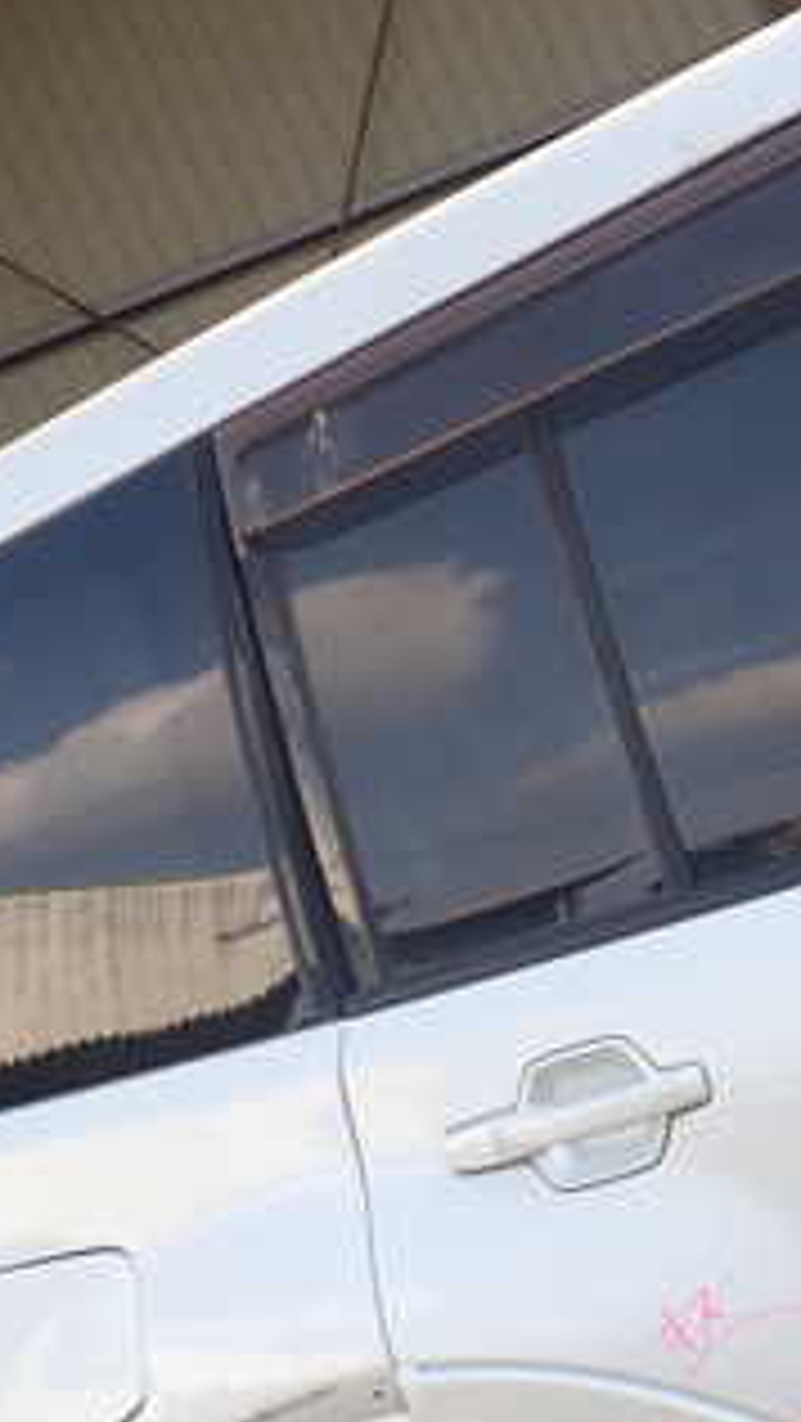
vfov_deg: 33.7
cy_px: 891
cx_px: 1004
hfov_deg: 18.3
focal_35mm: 62
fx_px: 2339
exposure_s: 1/250
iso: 100
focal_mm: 5.4
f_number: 3.2
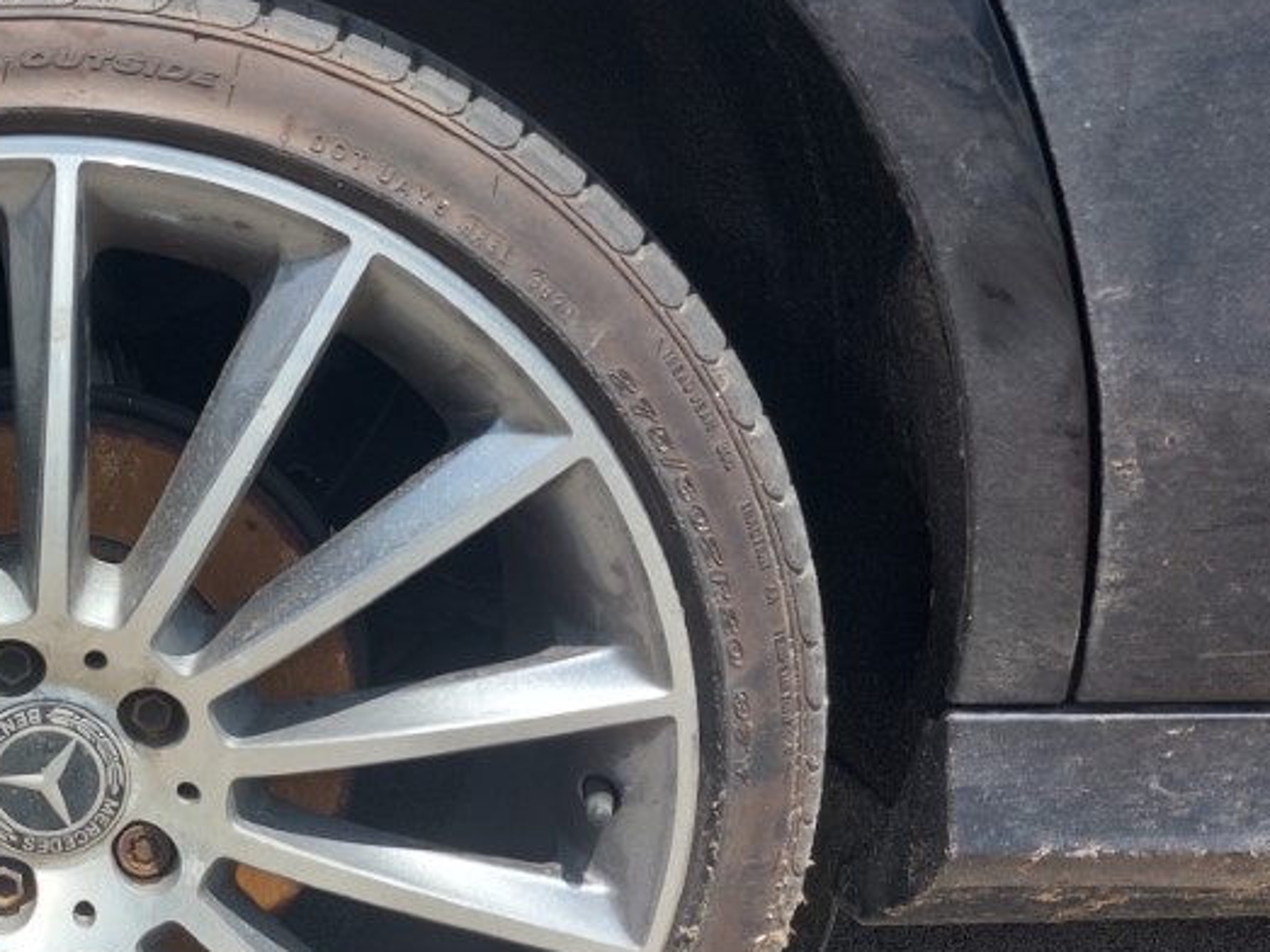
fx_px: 1724
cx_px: 83
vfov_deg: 30.6
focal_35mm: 47
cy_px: 631
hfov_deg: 37.3
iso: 25
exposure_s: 1/609
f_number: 1.8
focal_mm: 5.23
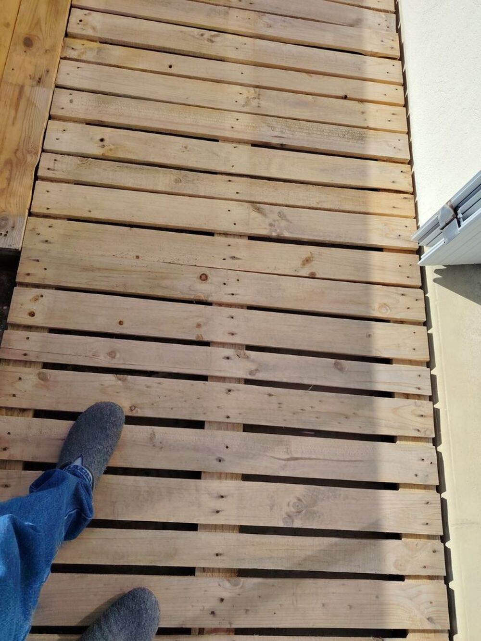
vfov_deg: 71.6
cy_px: 320
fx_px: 445
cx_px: 240
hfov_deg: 56.8
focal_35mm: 24
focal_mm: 5.25
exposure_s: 1/1226
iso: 100
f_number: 1.75
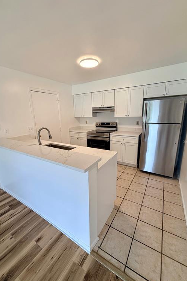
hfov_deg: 77.3
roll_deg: +1.9
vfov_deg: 100.4
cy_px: 141
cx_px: 92
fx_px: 117
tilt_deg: -11.2
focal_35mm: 15
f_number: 2.2
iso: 160
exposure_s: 1/120
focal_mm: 2.22
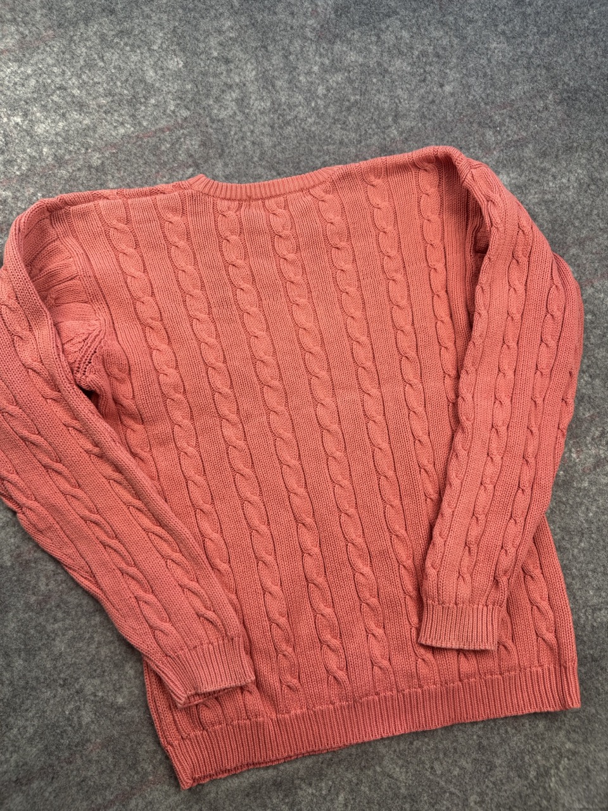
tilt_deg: -56.4
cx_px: 304
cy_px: 406
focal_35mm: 24
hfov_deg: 56.8
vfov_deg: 71.6
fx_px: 562
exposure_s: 1/100
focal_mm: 6.76
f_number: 1.78
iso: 80
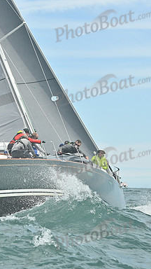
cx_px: 19
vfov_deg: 13.0
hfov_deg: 7.3
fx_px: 1182
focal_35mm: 166
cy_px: 135
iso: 320
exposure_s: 1/1250
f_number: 9
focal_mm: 105
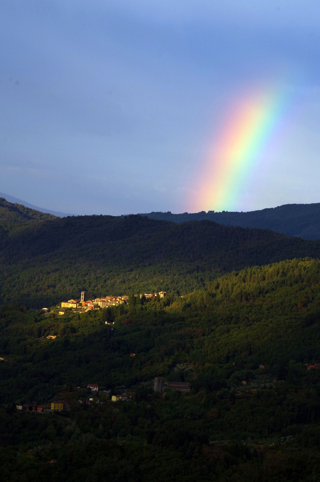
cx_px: 160
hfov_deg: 8.7
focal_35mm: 157
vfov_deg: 13.1
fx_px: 2102
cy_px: 241
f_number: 11
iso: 400
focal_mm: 105
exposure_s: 1/200
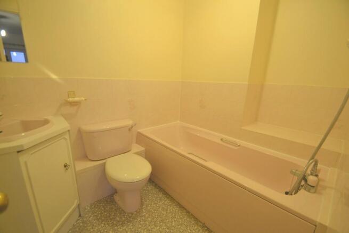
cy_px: 116
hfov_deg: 100.4
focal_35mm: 15
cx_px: 174
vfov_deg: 77.4
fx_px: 145
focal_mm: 10
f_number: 3.5
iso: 720
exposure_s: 1/60
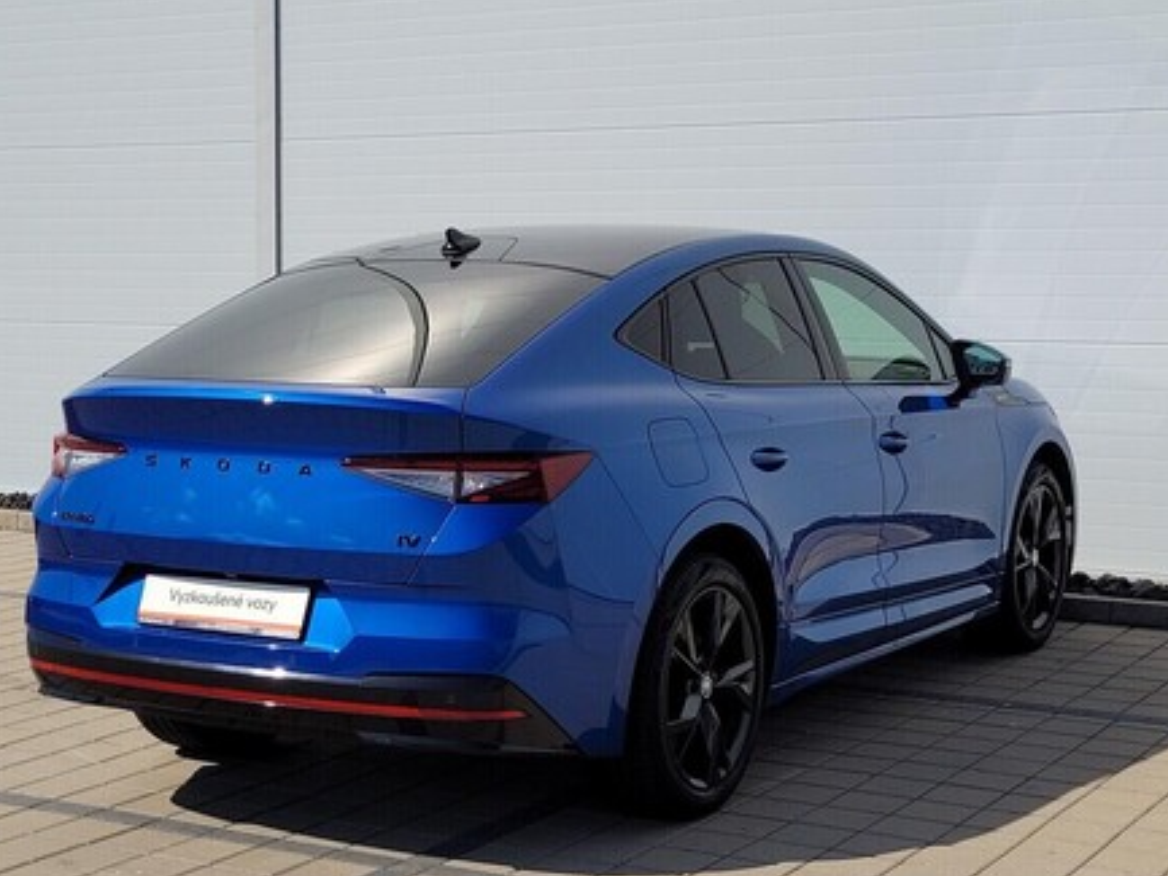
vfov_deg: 43.0
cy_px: 454
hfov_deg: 55.3
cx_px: 556
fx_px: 1114
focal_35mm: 33
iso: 40
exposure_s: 1/3935
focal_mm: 5.4
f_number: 1.8
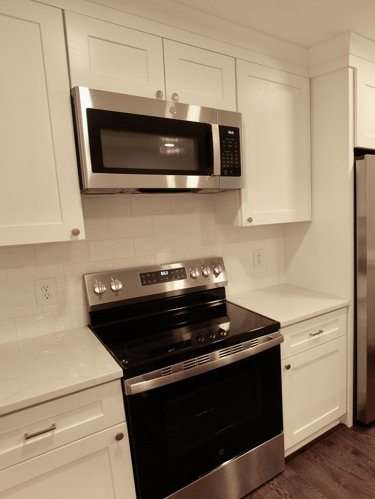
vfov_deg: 72.2
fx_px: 343
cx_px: 329
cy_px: 250
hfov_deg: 51.5
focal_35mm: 24
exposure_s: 1/30
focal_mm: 11
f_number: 4.5
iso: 320
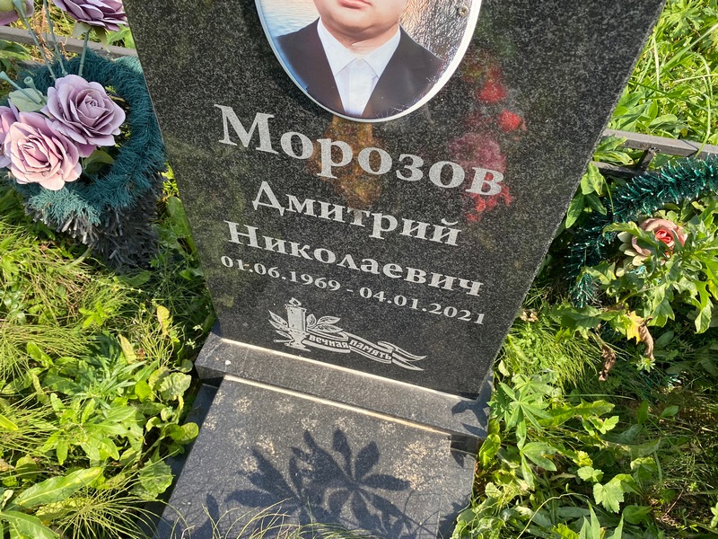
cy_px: 270
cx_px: 359
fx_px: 539
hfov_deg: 67.3
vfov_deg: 53.1
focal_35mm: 26
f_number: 1.8
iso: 32
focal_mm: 4.25
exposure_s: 1/1170
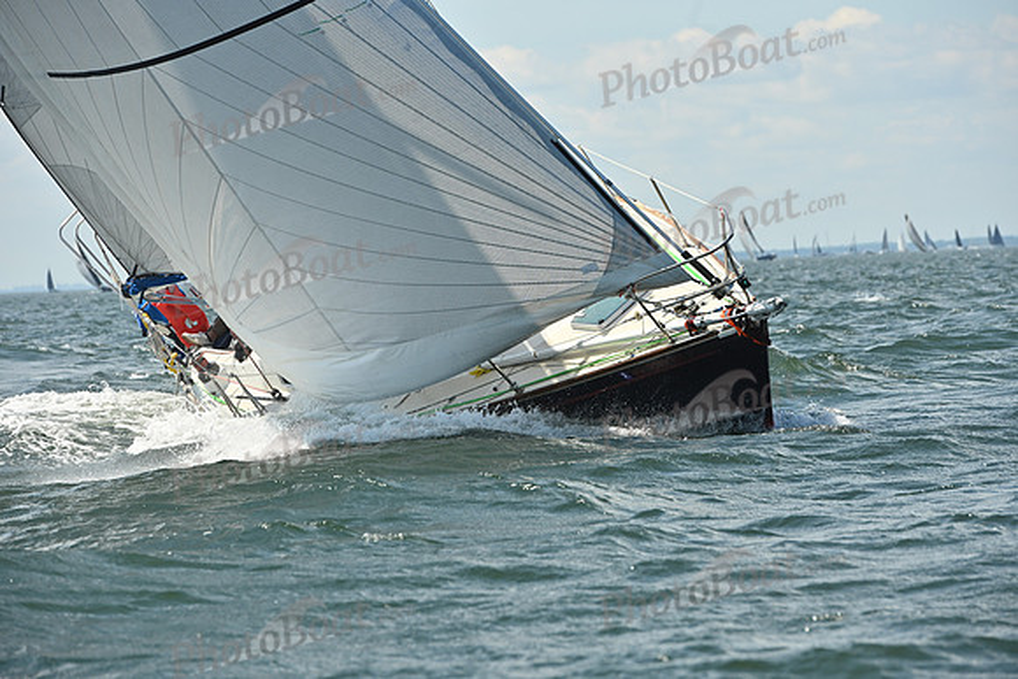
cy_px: 340
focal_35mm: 185
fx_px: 5232
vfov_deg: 7.4
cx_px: 509
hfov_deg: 11.1
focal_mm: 185
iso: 250
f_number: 8
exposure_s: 1/1250
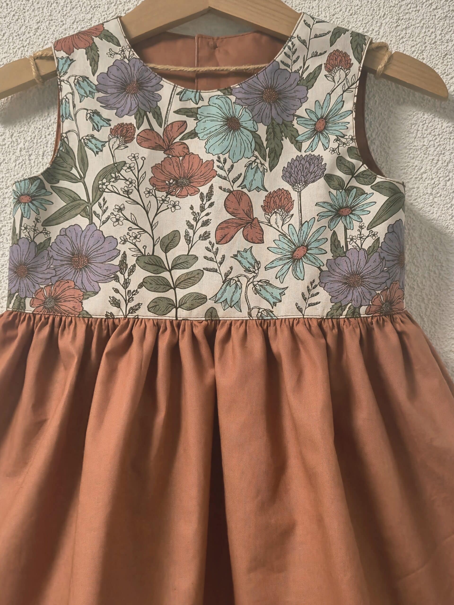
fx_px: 402
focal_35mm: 23
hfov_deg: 58.9
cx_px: 227
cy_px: 302
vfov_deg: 73.9
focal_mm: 5.4
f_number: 1.8
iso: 160
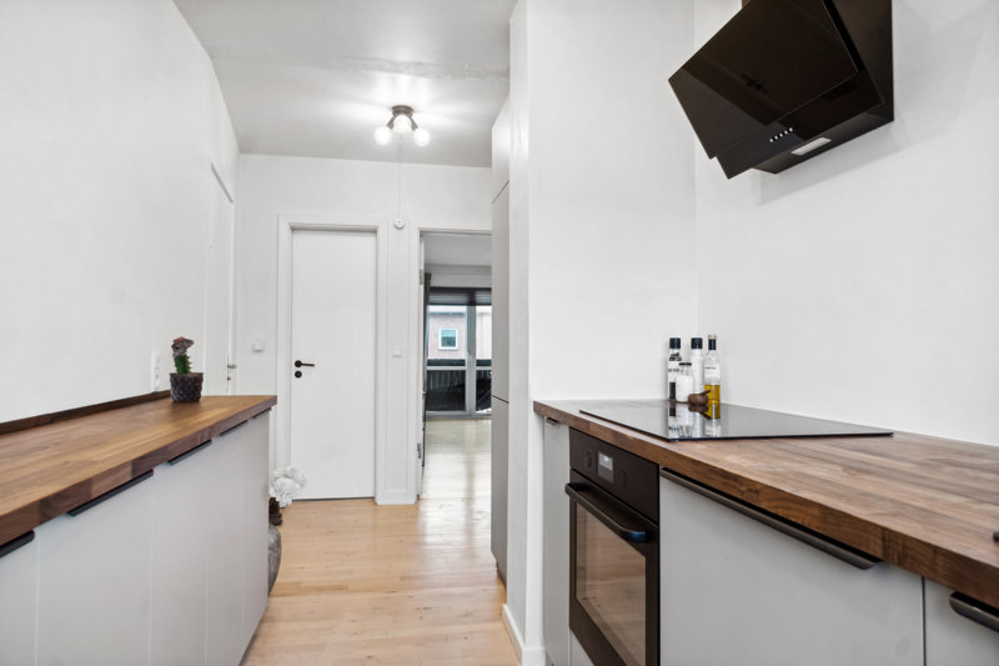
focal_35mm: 21
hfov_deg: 81.2
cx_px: 500
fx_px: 583
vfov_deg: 59.5
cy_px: 333
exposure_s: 1/3.33
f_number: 8
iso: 200
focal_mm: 14
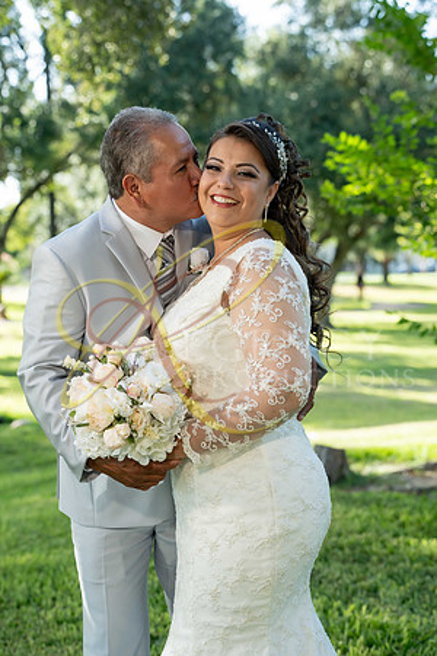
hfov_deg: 20.6
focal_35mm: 66
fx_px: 1202
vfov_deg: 30.5
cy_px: 328
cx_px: 218
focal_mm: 66
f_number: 4
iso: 500
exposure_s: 1/500
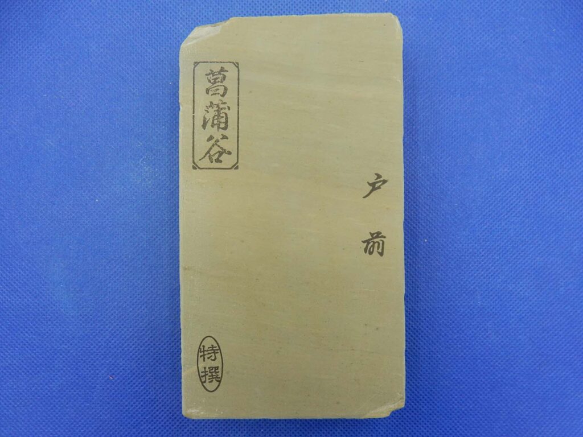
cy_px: 218
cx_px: 292
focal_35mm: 25
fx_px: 421
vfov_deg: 54.9
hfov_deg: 69.4
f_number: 3.7
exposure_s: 1/60
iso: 125
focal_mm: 4.5
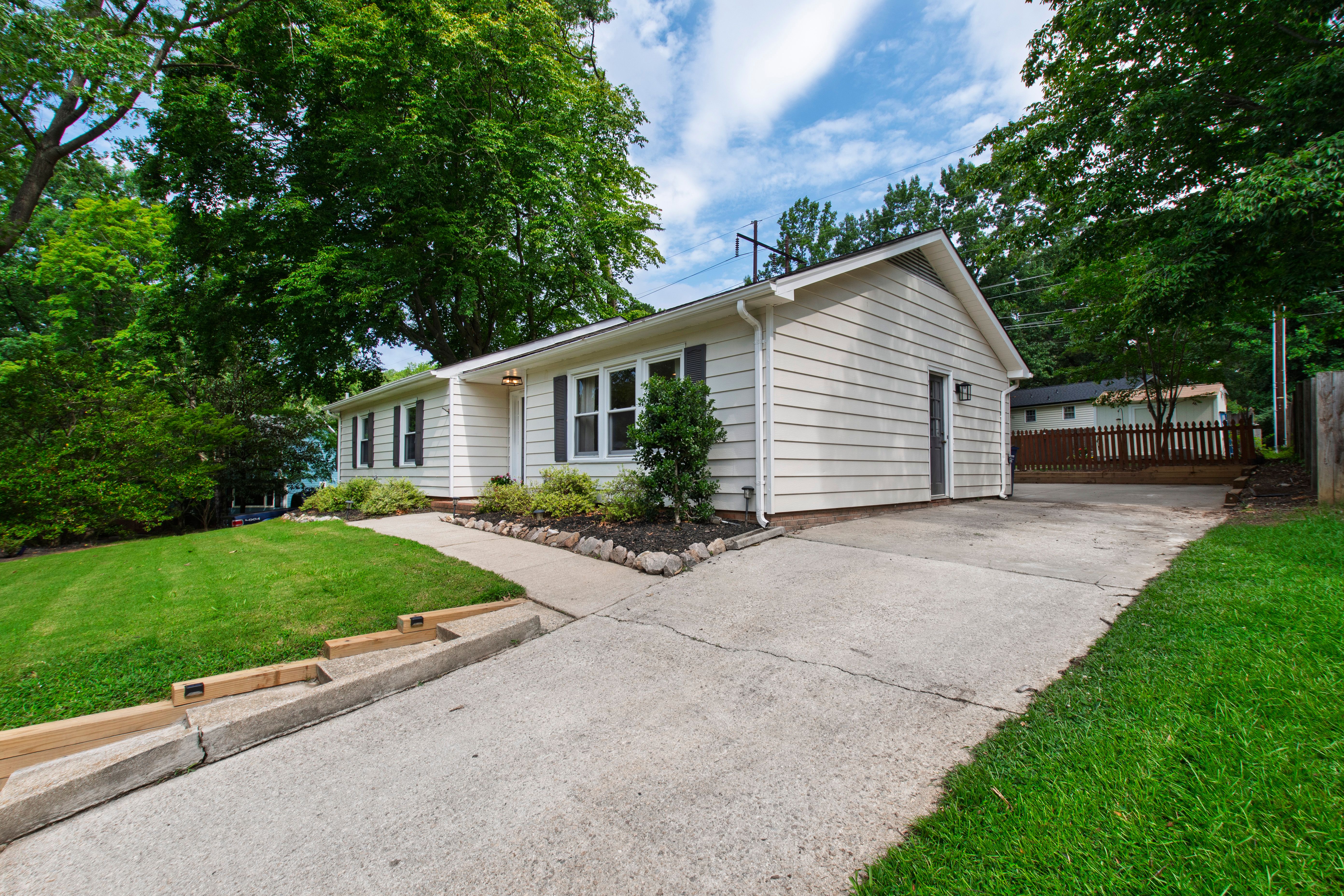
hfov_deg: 100.4
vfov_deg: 77.3
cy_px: 448
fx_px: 560
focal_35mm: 15
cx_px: 672
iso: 100
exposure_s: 1/125
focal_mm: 10
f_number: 8
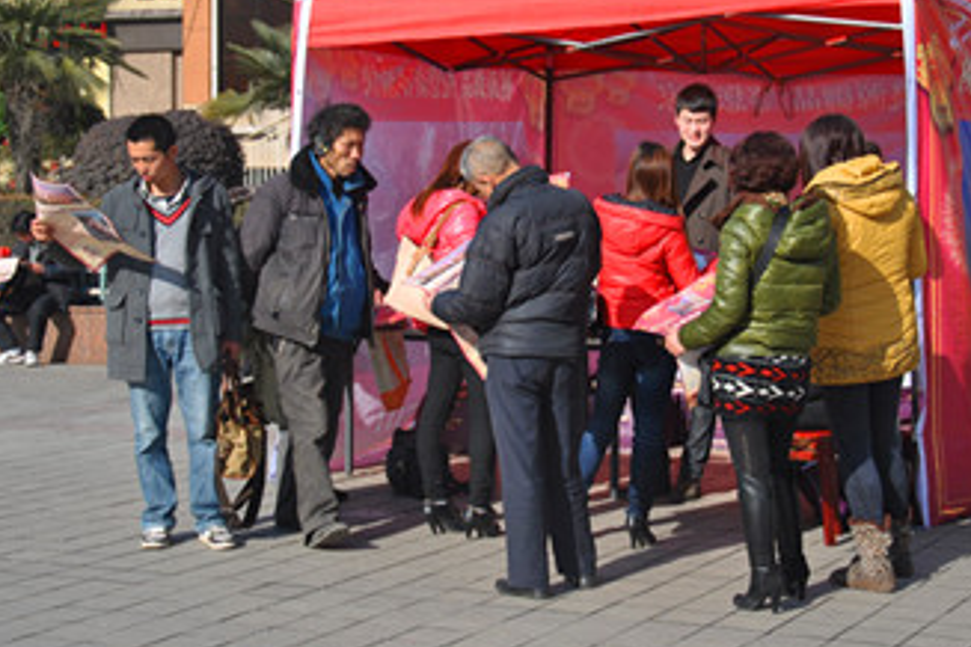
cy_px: 261
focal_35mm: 78
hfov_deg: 25.9
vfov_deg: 17.5
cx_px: 588
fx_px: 2104
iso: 100
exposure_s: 1/640
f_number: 4.2
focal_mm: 34
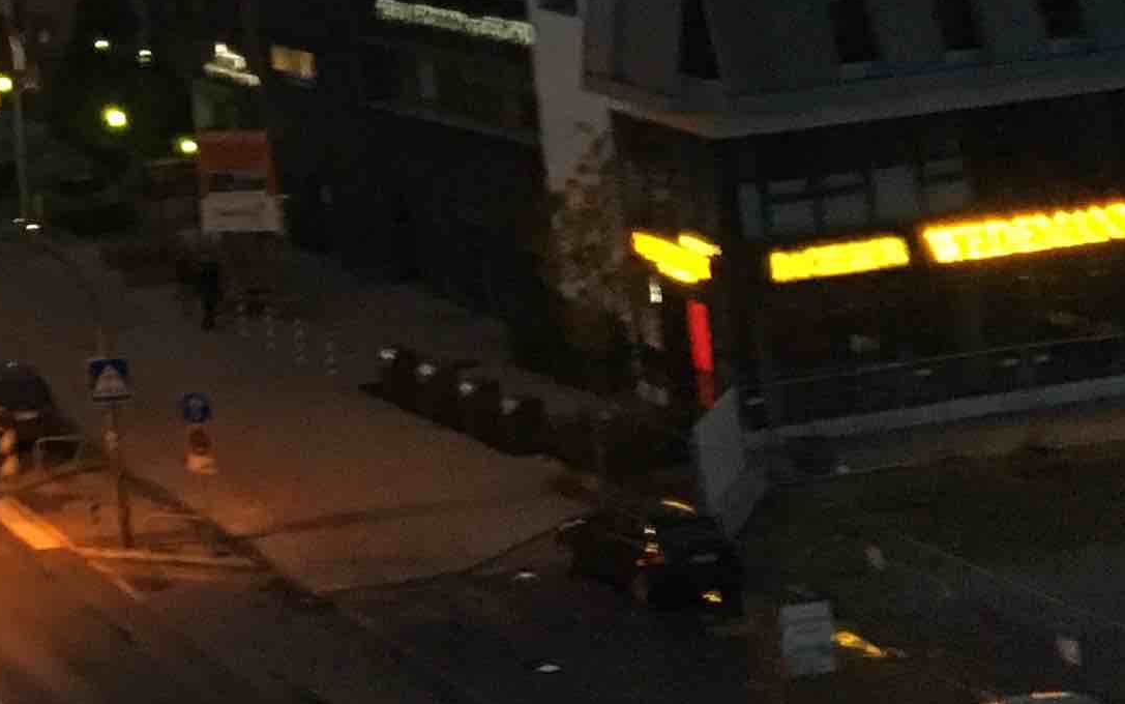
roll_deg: +6.2
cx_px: -528
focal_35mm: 114
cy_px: -544
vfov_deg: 10.8
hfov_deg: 16.7
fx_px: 3496
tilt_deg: +3.5
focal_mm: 4.15
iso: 200
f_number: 2.2
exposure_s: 1/20
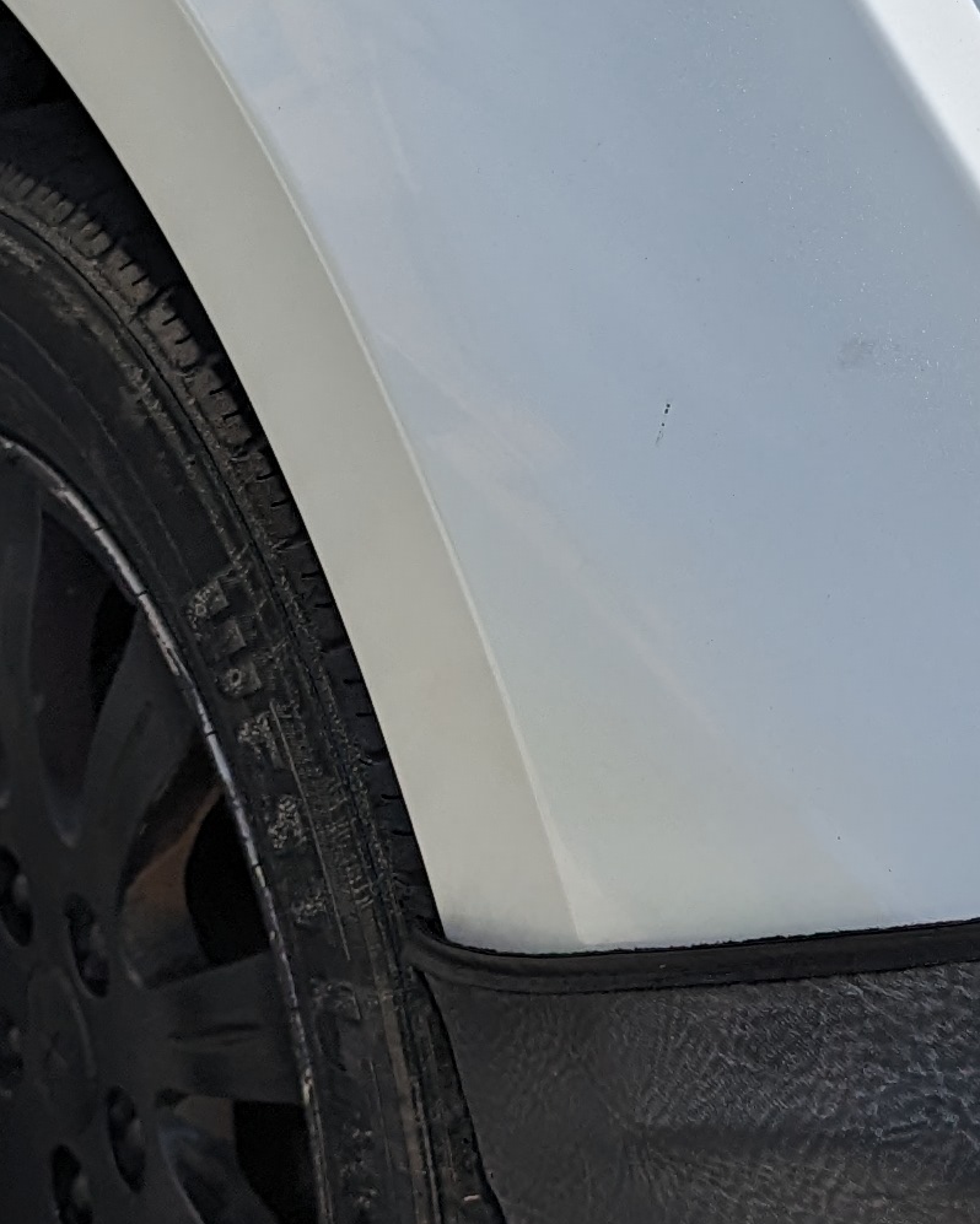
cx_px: 647
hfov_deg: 16.0
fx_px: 3479
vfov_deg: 19.9
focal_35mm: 96
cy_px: 519
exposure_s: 1/3145
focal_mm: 6.81
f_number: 1.85
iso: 46
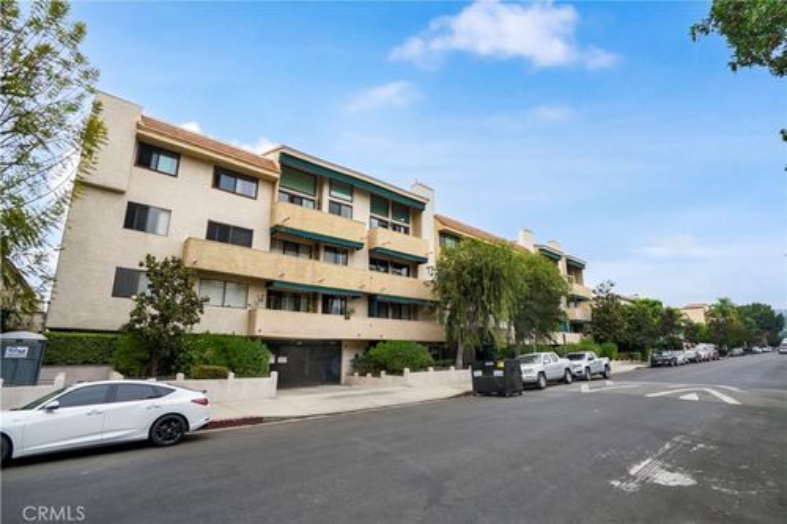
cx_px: 394
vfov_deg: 73.7
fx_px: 350
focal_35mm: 16
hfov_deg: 96.8
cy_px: 262
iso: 200
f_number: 8
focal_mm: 16
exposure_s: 1/200
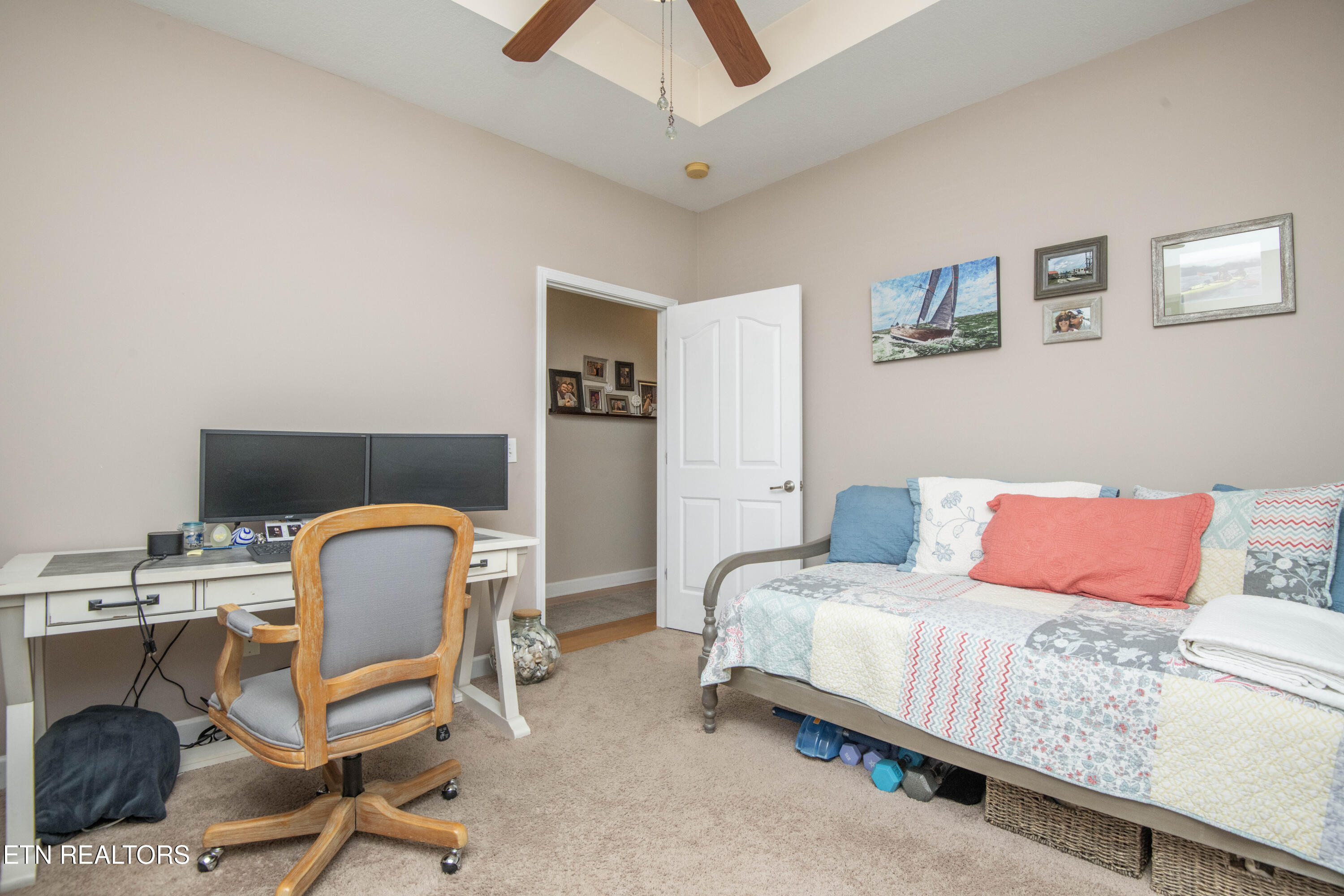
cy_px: 448
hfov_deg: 96.7
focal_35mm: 16
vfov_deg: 73.7
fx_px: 597
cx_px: 672
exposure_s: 1/250
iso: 500
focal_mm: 16
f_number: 9
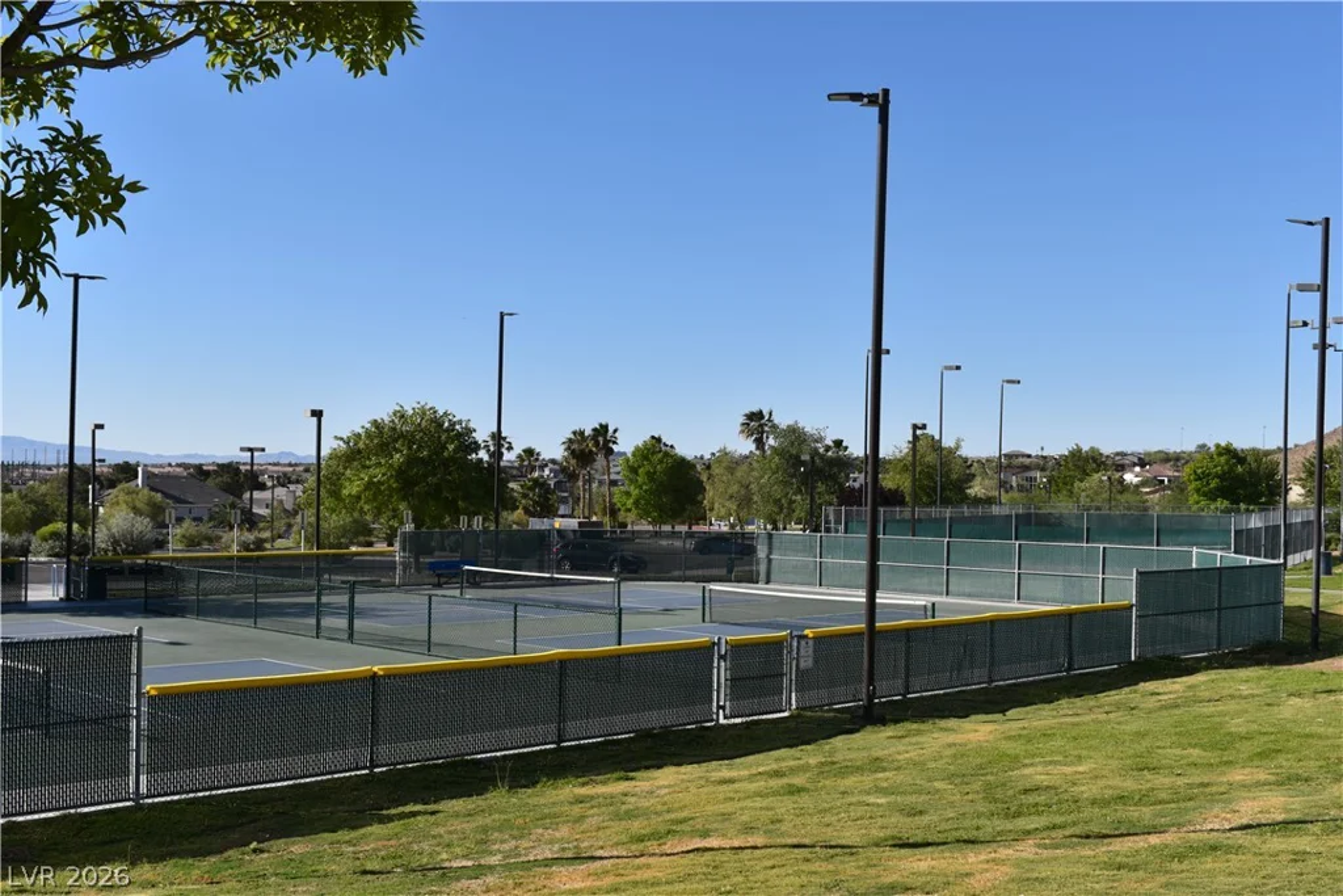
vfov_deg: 33.0
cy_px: 448
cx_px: 672
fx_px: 1511
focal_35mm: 40
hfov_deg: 47.9
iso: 200
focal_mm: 27
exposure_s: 1/400
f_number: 10
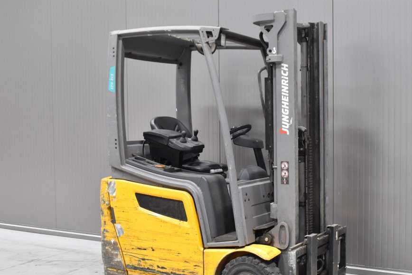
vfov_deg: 28.2
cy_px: 165
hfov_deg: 41.2
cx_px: 239
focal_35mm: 48
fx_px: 546
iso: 1600
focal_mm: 23
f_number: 5
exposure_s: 1/30
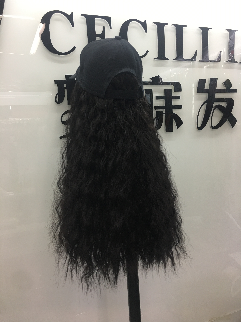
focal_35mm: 29
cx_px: 120
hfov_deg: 48.2
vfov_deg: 61.7
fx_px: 269
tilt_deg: -5.6
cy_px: 161
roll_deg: +2.6
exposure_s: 1/17
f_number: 2.2
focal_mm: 4.15
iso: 40
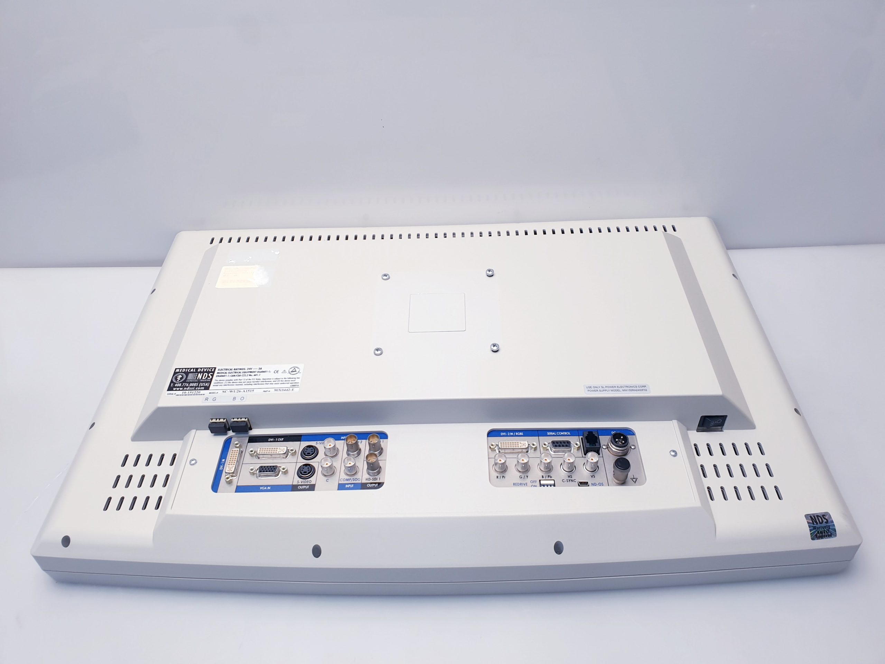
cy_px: 332
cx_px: 442
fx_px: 665
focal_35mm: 26
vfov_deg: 53.1
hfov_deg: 67.3
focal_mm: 4.3
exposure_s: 1/50
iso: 50
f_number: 2.4
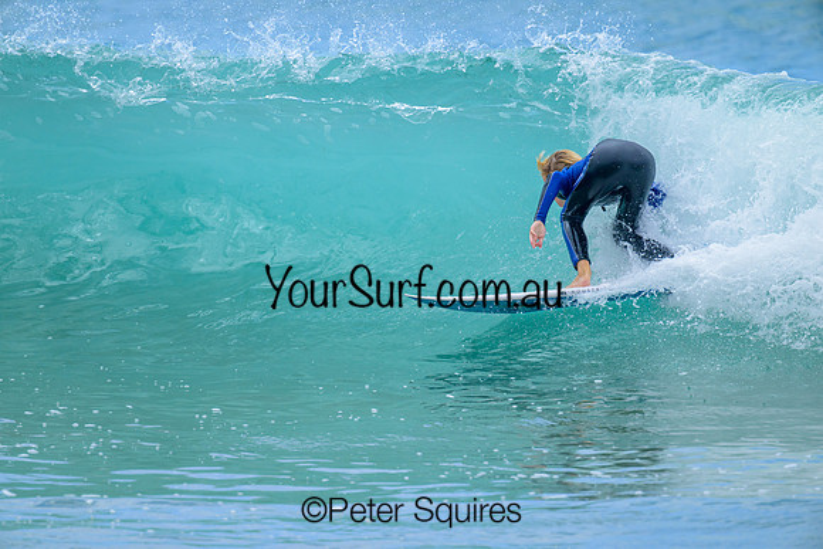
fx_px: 12805
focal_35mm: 560
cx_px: 412
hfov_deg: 3.7
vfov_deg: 2.5
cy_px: 274
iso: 640
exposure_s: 1/2000
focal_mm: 560
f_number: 8
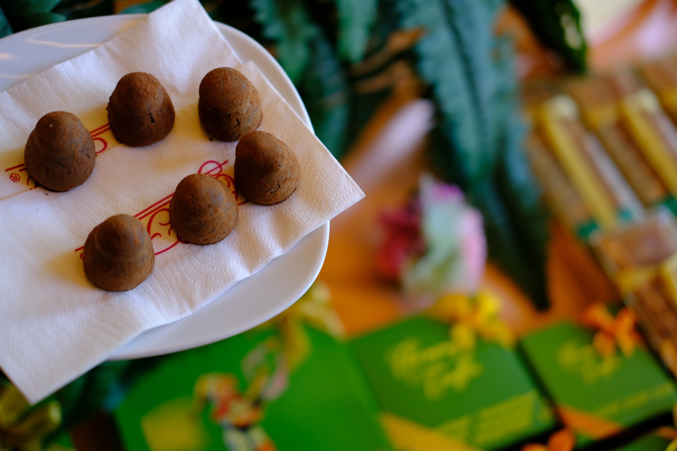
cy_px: 226
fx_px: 997
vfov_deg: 25.5
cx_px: 338
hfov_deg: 37.5
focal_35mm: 53
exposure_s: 1/105
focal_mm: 35
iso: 320
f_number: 2
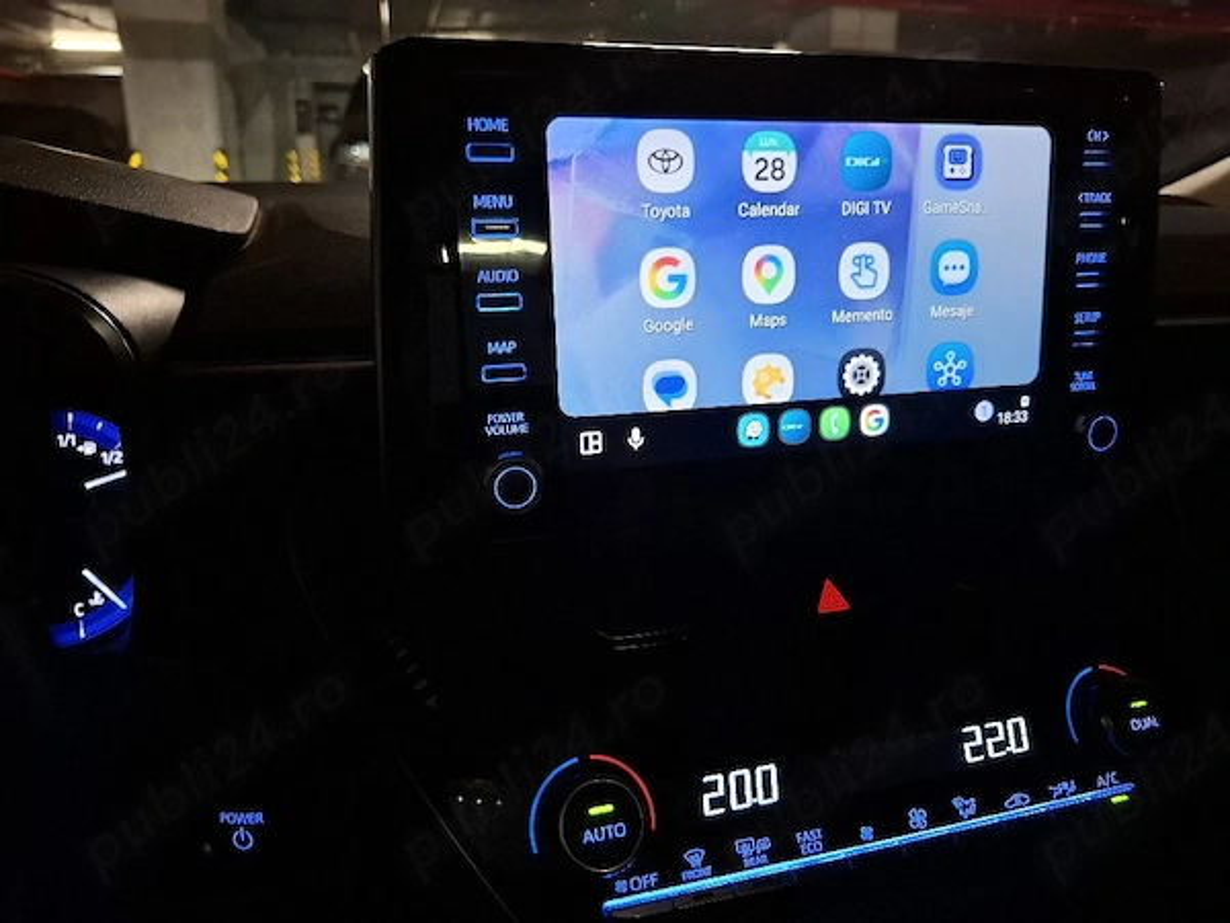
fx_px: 817
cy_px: 462
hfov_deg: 73.9
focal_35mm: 23
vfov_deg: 58.9
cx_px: 615
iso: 640
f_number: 1.8
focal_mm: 5.54
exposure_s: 1/25
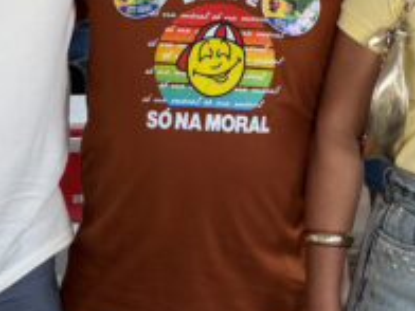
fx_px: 1127
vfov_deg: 15.0
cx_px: 354
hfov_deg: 20.5
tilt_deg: -6.4
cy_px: -104
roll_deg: +0.9
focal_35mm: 94
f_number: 1.78
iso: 200
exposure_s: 1/111
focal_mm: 6.76
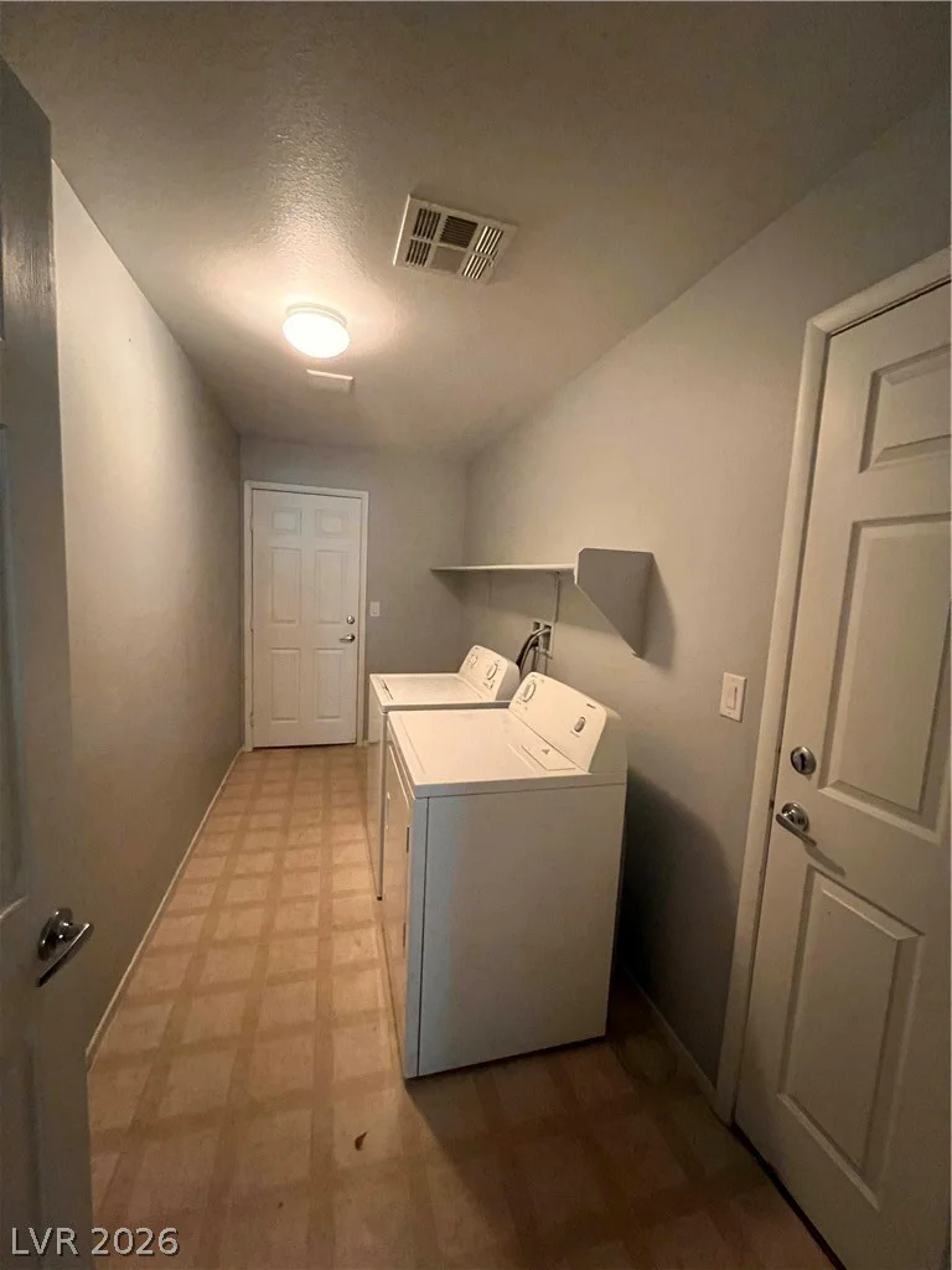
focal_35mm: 13
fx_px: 477
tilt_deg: -6.5
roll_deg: -2.2
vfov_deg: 106.2
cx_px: 476
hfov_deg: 89.9
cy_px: 635
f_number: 1.8
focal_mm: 1.57
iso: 800
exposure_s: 1/40
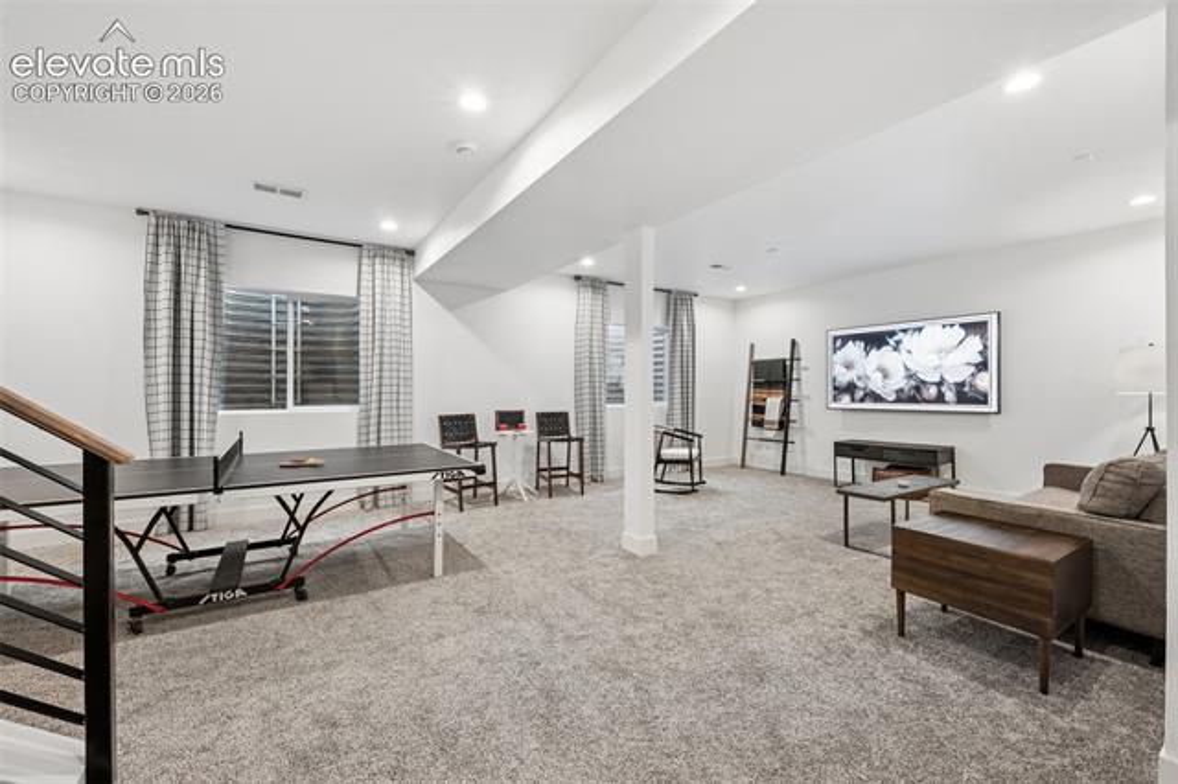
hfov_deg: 100.4
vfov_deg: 77.3
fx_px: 491
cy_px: 392
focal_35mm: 15
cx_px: 589
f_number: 11
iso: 100
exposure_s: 1.6
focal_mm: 15
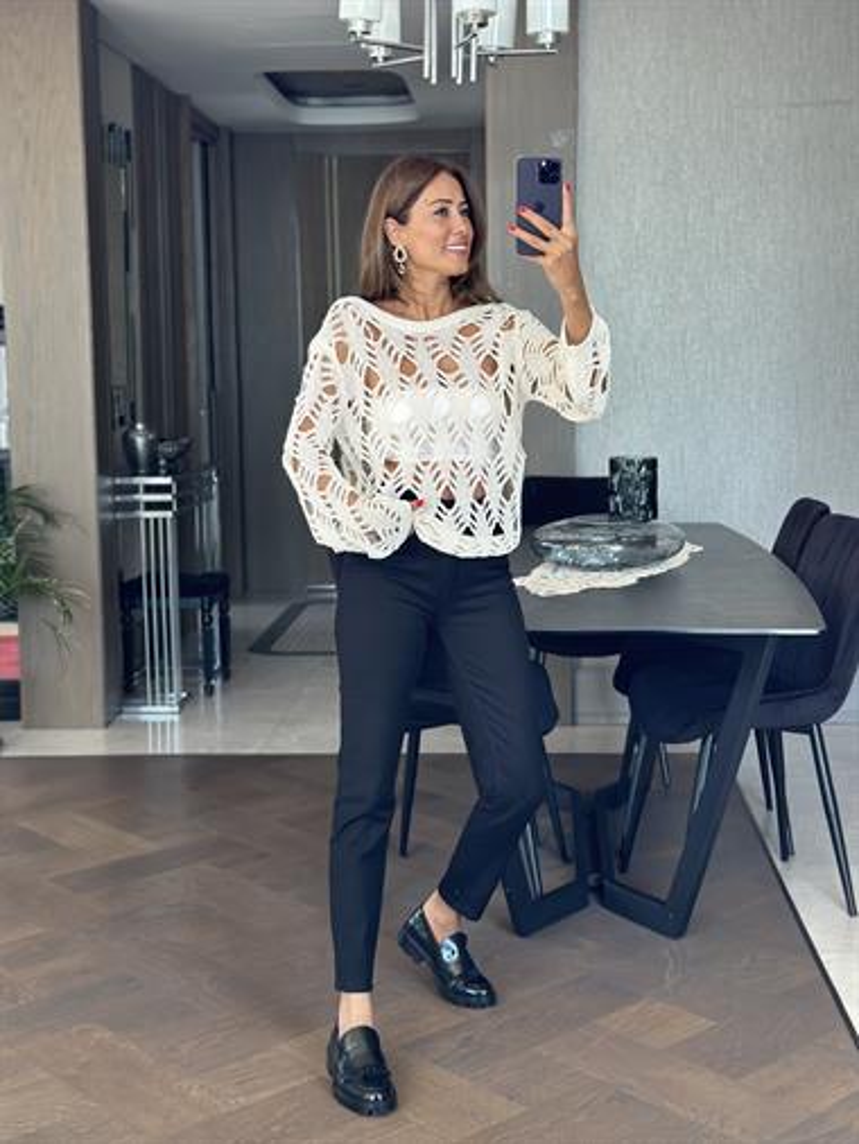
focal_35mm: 48
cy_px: 572
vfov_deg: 39.6
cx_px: 430
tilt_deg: -19.3
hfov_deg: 30.3
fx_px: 1587
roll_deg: +0.8
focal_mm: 6.86
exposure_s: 1/130
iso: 125
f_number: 1.78
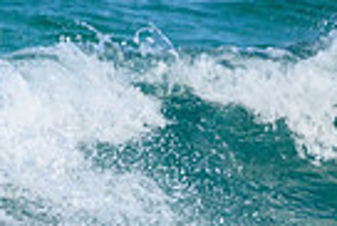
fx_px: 33379
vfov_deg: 0.4
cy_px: 307
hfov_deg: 0.6
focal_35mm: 3562
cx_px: -147
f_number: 11
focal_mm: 800
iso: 1400
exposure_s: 1/2000
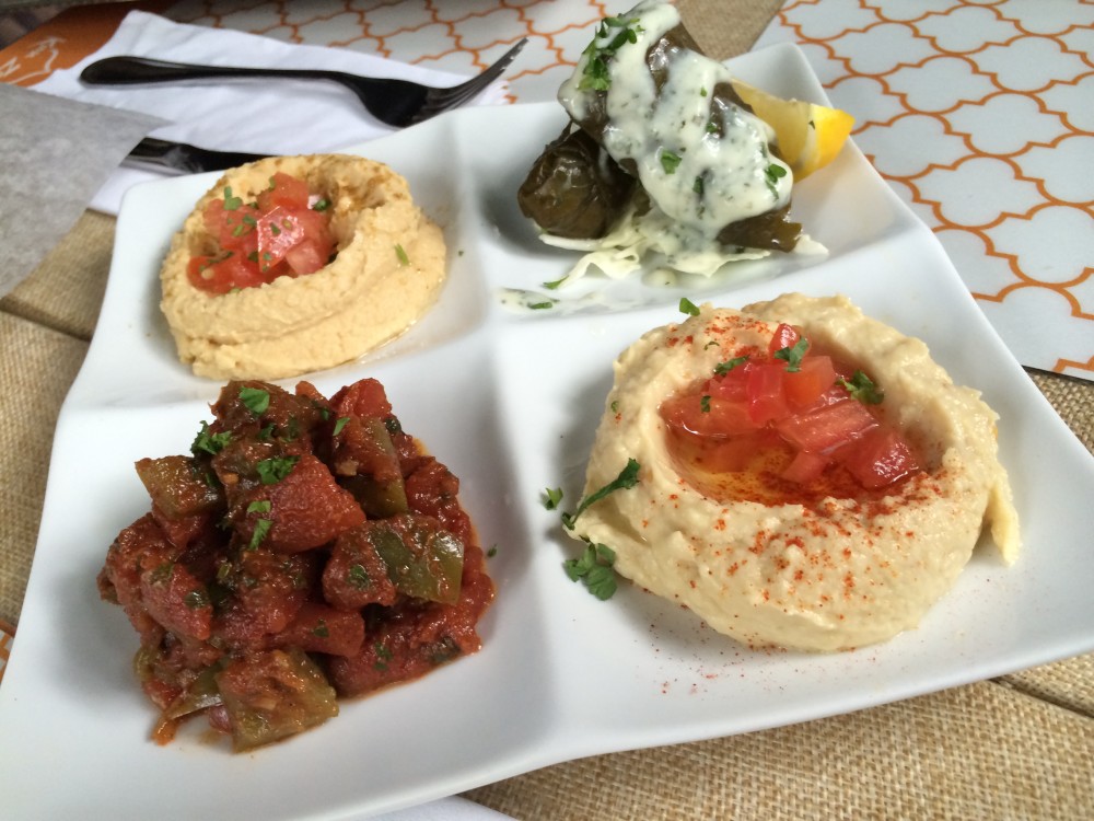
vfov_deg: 46.8
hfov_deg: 60.0
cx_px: 547
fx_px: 948
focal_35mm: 30
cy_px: 410
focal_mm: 4.12
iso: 50
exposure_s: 1/30
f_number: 2.2
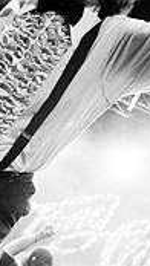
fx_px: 572
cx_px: 30
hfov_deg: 14.8
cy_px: 135
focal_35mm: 81
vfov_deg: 26.2
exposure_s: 1/400
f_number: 2.8
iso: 640
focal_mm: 20
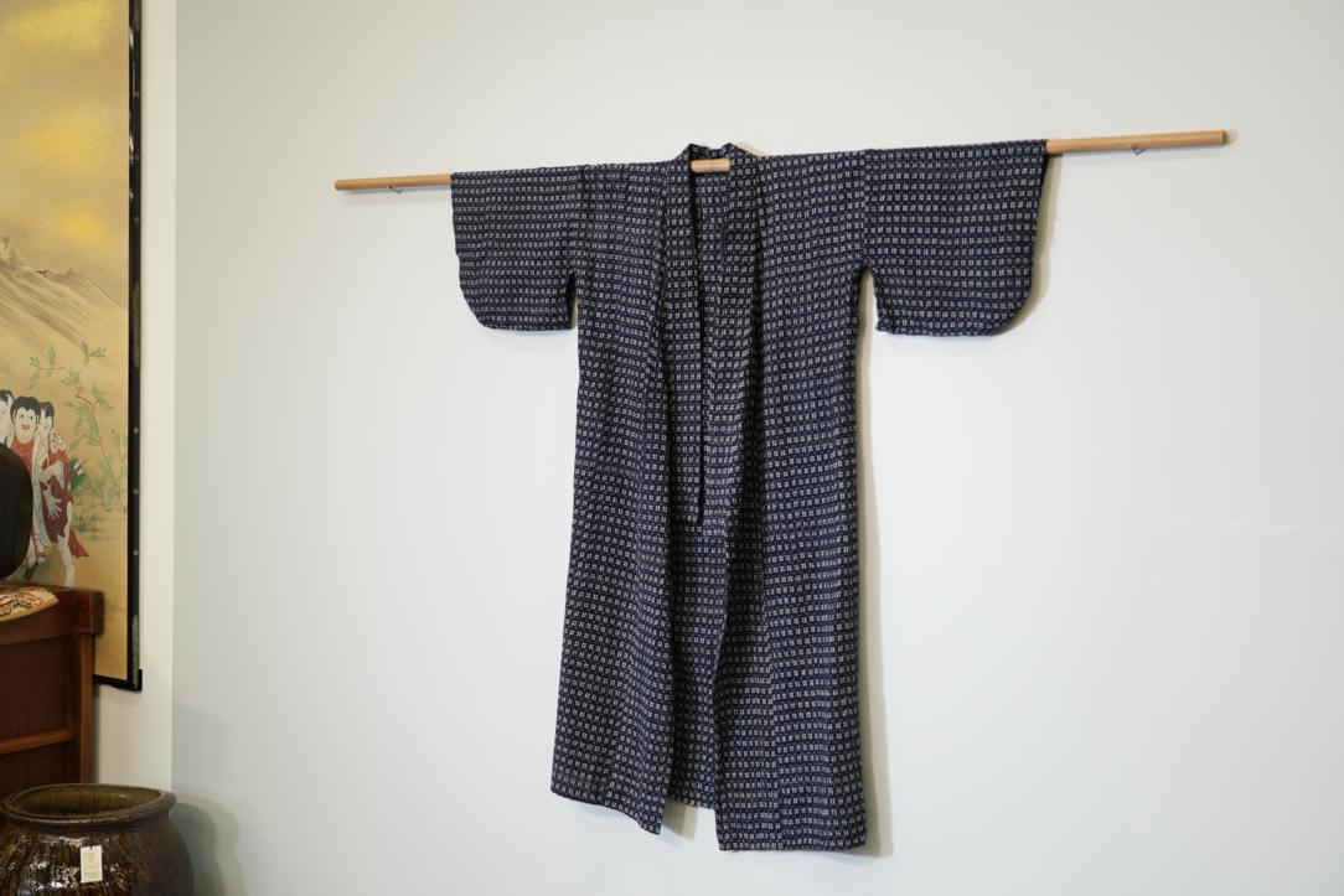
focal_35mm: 43
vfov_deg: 31.2
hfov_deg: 45.4
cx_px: 672
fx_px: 1605
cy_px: 448
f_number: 4
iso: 500
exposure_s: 1/50
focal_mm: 43
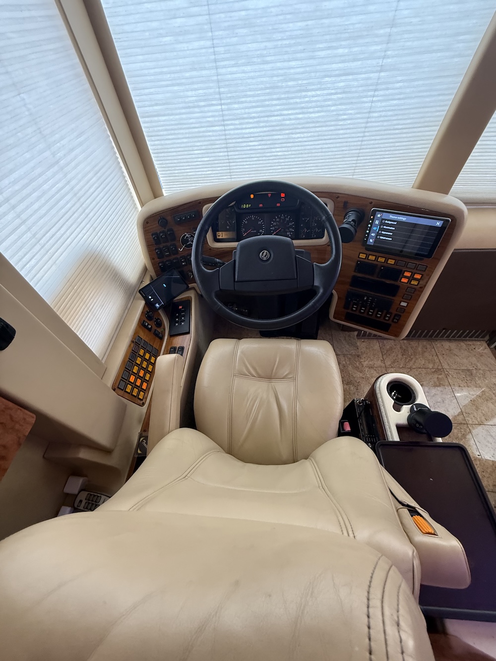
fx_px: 267
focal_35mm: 14
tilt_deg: -51.7
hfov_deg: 85.7
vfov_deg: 102.1
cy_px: 330
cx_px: 248
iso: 400
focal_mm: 2.22
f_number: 2.2
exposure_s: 1/76
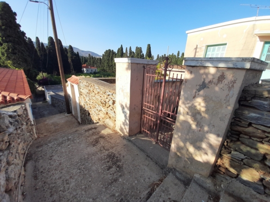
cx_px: 135
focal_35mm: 13
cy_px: 101
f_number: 2.2
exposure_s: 1/740
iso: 40
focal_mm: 1.42
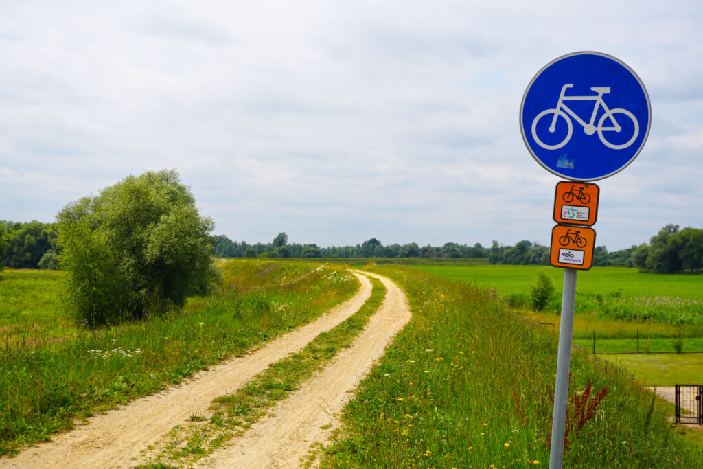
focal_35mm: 50
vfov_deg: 27.3
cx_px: 352
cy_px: 234
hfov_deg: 40.0
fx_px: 967
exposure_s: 1/800
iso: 100
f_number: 5.6
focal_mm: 33
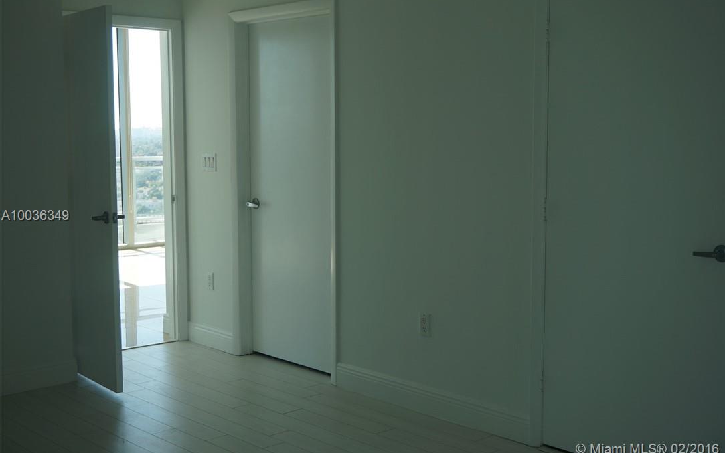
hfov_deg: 43.5
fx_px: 909
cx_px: 363
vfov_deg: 28.0
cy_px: 217
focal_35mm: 46
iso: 100
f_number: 5
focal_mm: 30
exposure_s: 1/160
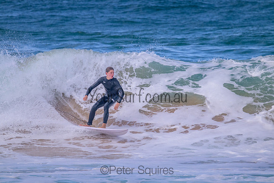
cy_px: 92
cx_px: 137
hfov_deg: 2.6
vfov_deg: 1.7
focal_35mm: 800
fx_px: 6090
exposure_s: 1/1600
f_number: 11
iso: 1250
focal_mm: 800
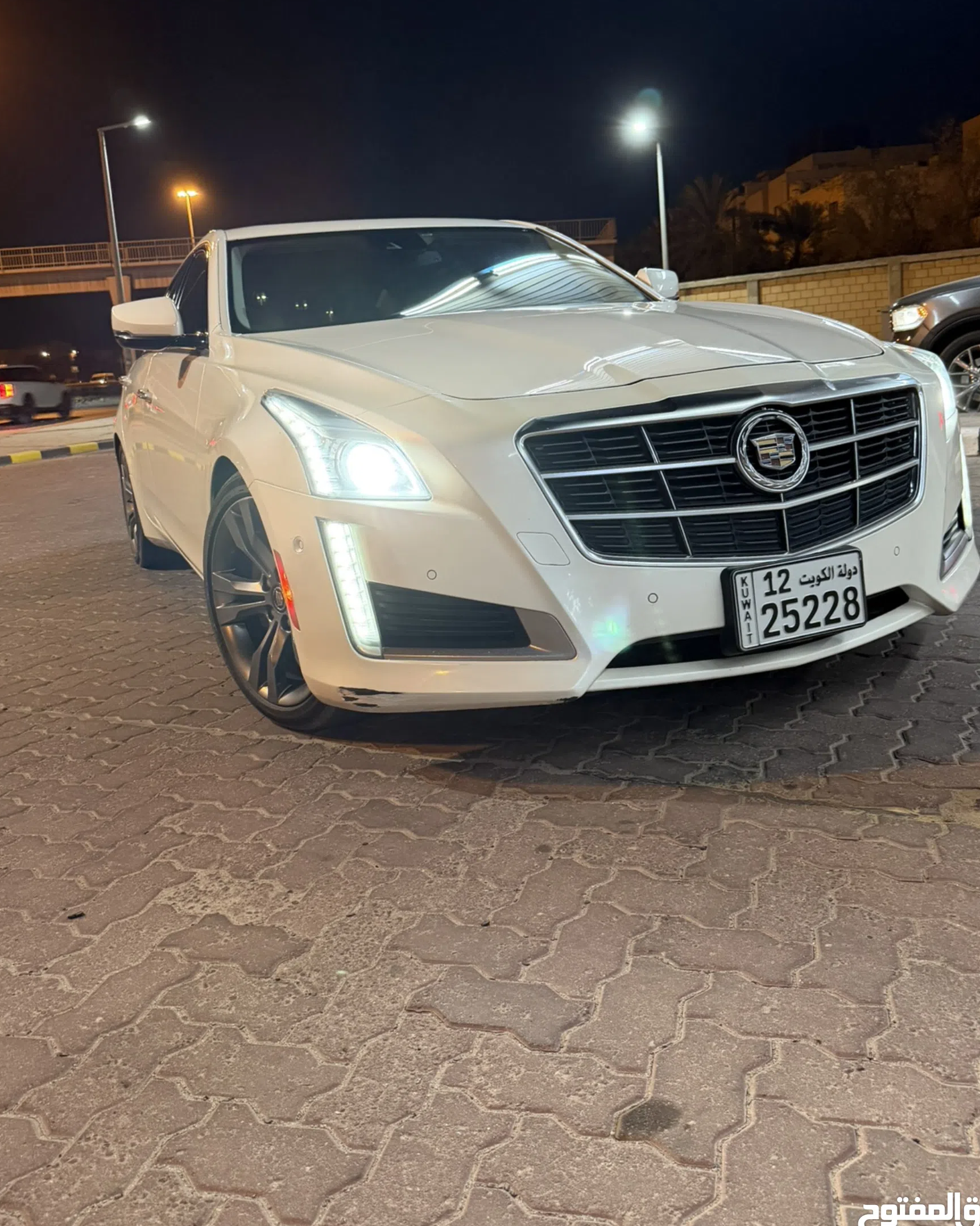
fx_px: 1051
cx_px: 495
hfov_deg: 50.0
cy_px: 542
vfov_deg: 60.3
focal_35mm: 29
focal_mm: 6.76
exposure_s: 1/50
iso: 400
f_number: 1.78
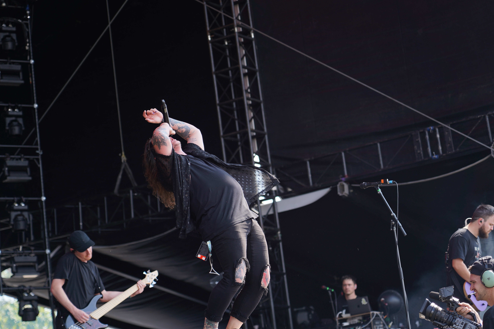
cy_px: 166
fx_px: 1454
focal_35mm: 106
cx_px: 245
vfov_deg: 12.9
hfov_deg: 19.3
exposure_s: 1/200
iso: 100
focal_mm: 105
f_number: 4
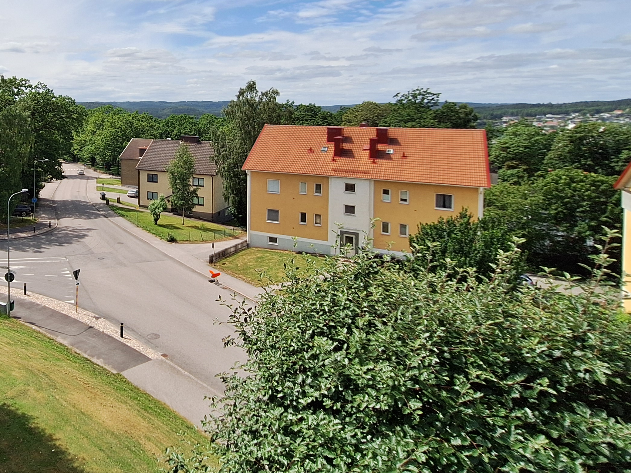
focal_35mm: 25
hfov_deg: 63.9
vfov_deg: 52.7
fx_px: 456
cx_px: 135
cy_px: 124
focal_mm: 1.74
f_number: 2.2
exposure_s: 1/2924
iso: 40
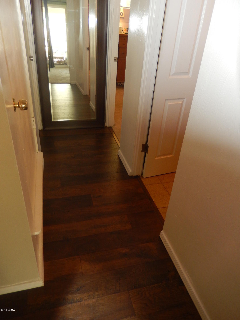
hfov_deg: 54.9
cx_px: 120
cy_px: 160
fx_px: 231
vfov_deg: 69.4
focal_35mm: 25
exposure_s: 1/30
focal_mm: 4.5
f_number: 3.4
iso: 200
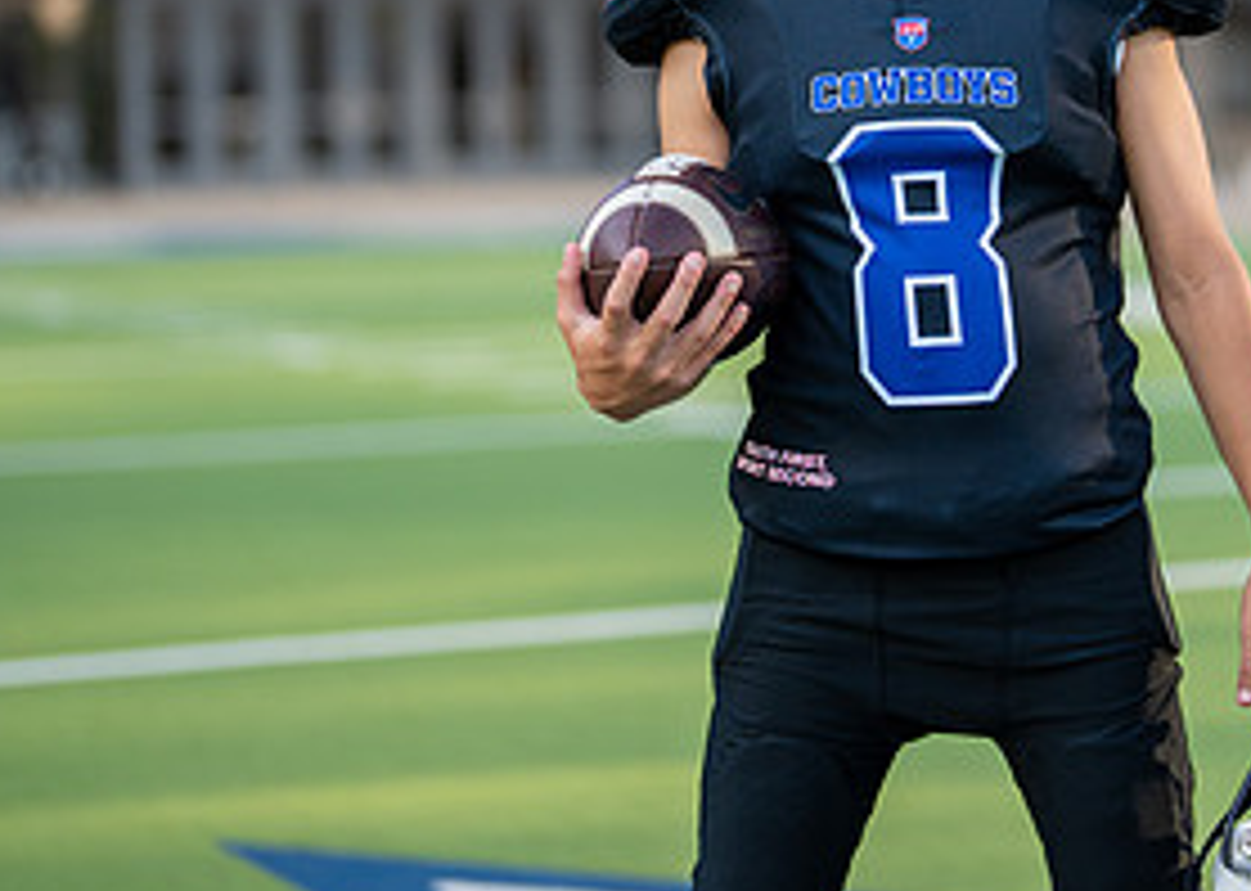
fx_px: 4082
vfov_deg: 12.4
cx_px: 967
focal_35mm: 115
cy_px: 72
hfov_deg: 17.3
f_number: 1.2
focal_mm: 50
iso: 100
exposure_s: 1/2500
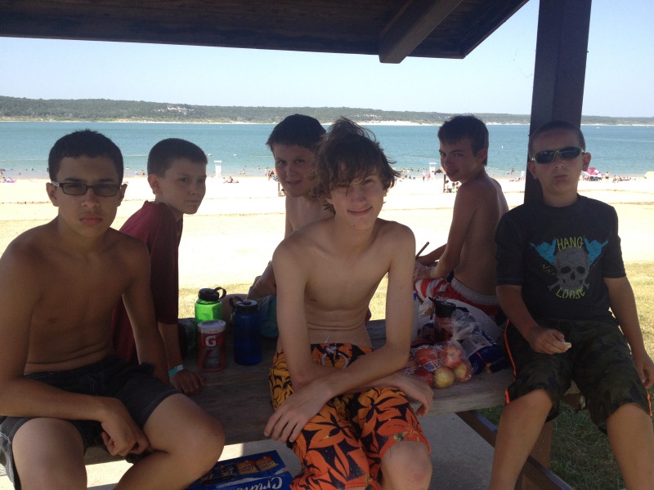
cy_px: 245
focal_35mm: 35
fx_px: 661
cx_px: 327
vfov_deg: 40.7
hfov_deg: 52.6
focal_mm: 4.28
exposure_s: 1/1227
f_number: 2.4
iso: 80
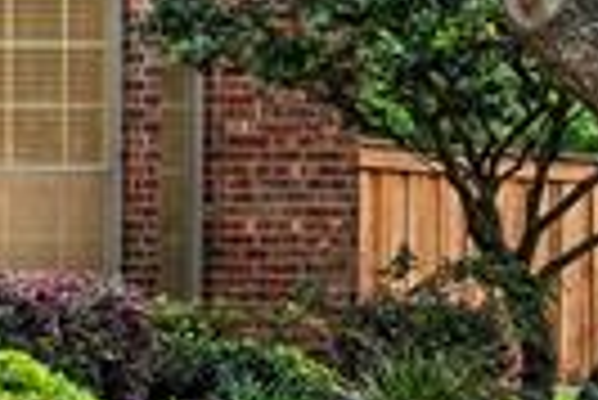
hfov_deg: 11.4
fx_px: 2045
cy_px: 204
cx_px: -1097
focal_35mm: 123
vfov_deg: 11.2
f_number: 8
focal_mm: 16
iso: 100
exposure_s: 1/60
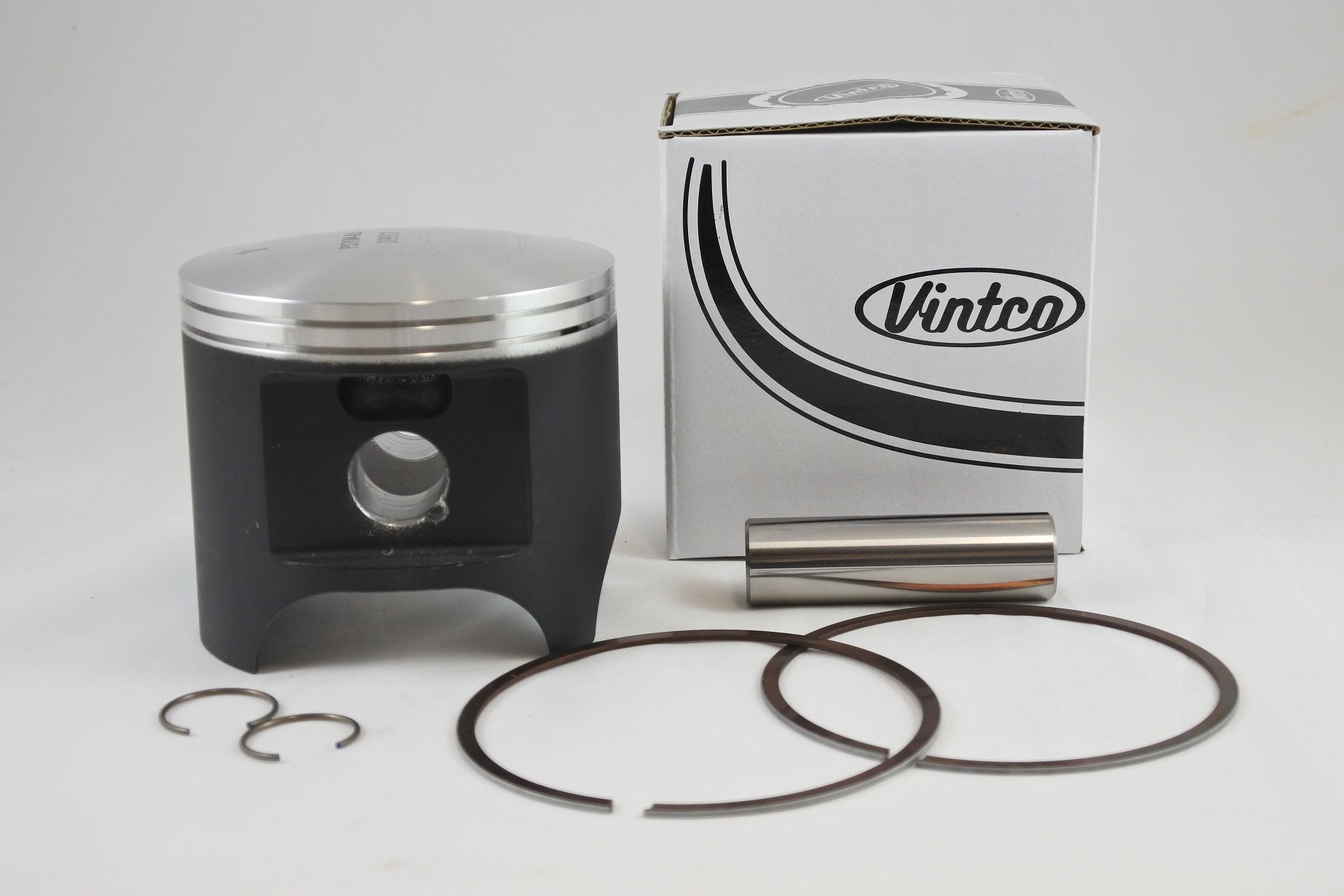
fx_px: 1941
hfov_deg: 38.2
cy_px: 448
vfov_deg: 26.0
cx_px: 672
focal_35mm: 52
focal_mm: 19.3
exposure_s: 1/125
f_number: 4.5
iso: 450
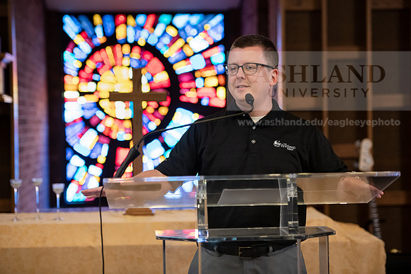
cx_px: 206
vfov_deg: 13.7
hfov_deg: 20.4
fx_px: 1142
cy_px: 137
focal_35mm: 100
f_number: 3.2
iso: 2000
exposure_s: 1/160
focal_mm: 100
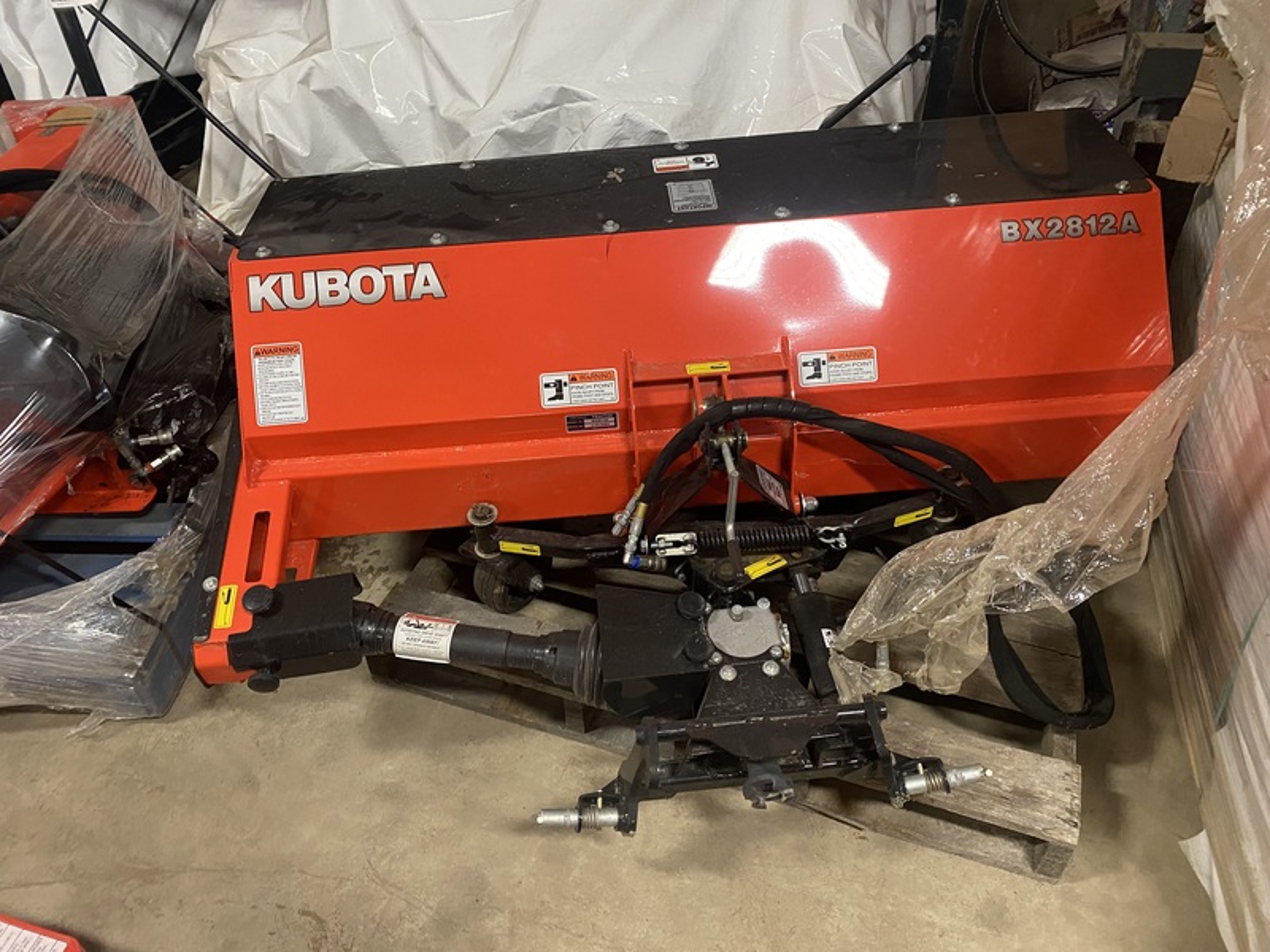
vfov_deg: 53.1
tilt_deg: -40.0
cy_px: 476
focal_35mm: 26
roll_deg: +0.1
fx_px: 954
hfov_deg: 67.3
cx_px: 635
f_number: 1.8
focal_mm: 4.25
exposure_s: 1/60
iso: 500
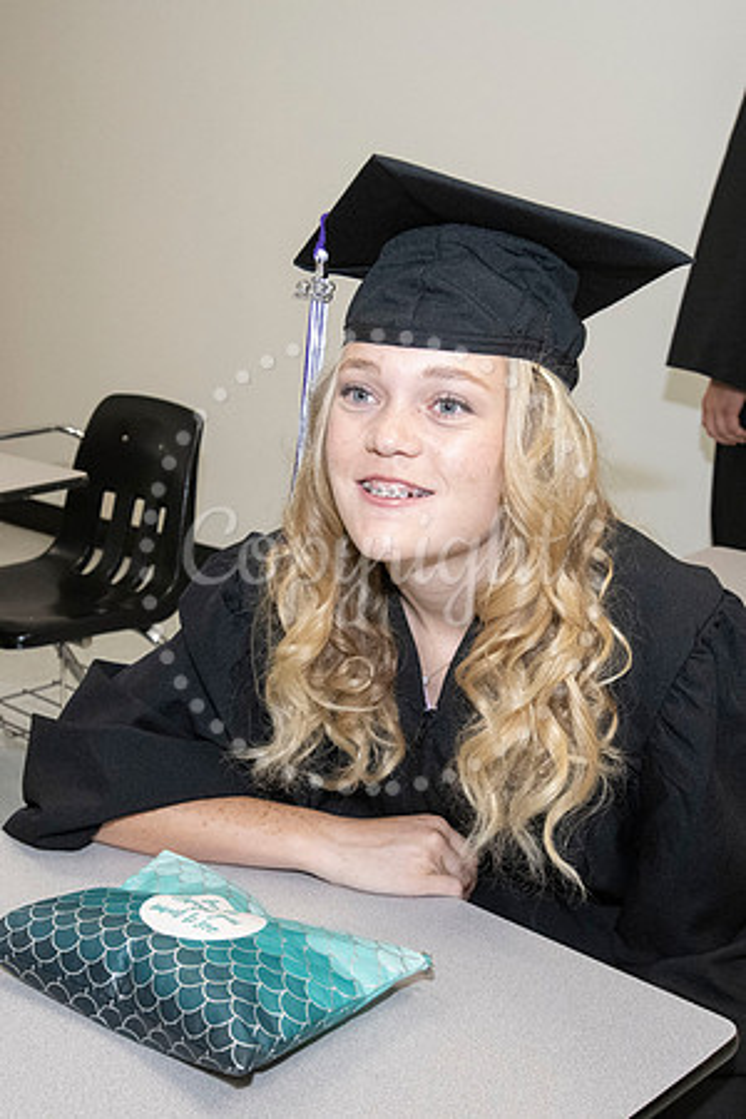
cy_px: 560
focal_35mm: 45
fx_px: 1399
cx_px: 281
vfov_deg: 43.6
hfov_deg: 29.7
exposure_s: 1/200
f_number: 8
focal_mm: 30
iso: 6400
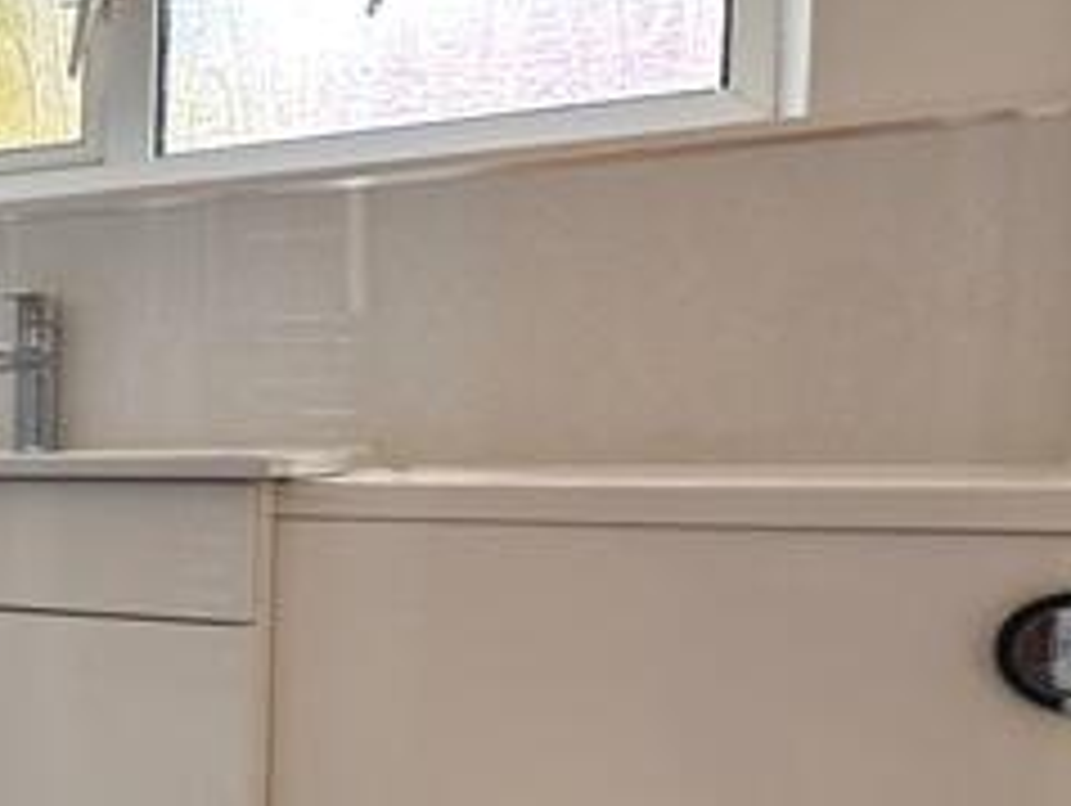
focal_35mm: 47
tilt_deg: -3.7
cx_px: -364
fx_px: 1456
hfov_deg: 30.5
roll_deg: +0.7
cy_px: 540
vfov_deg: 30.7
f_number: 2.2
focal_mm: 2.22
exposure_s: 1/99
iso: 64
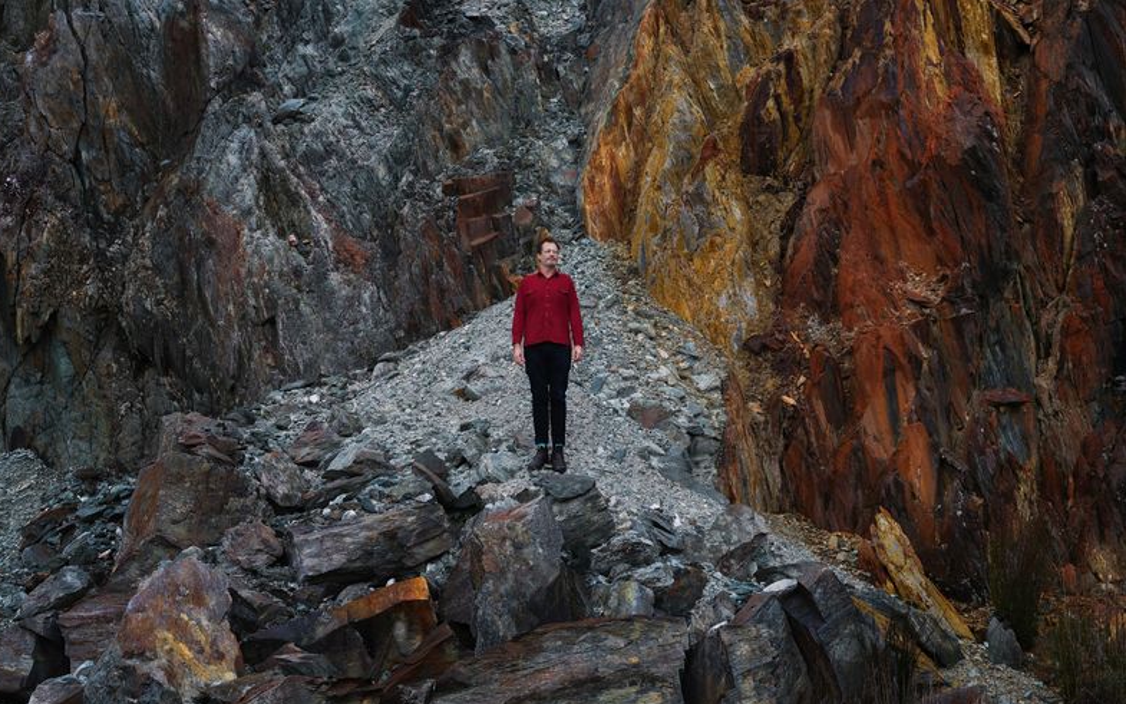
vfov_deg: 24.0
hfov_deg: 37.5
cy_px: 314
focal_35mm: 54
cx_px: 554
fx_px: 1657
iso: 400
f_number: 10
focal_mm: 63
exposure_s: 1/80
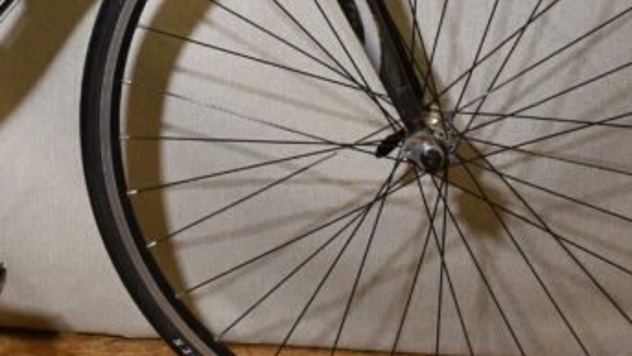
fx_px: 1652
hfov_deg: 20.8
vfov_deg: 12.0
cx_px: -31
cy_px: -65
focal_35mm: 99
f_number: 4
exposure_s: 1/60
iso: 500
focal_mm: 21
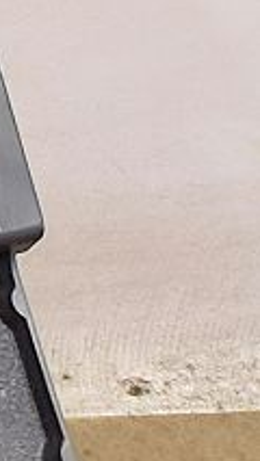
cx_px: -1240
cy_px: -197
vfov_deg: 12.2
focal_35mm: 170
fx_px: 2081
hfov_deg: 5.0
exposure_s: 1/33
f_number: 1.8
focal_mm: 5.23
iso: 200
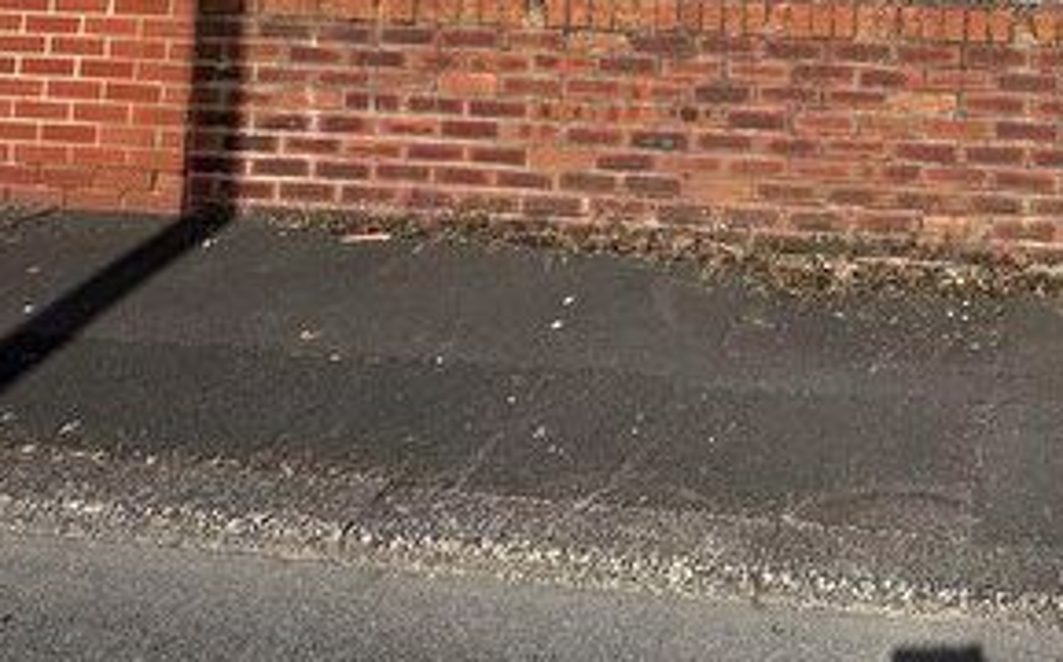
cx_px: 1019
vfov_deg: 27.1
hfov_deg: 46.8
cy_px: -278
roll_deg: -0.4
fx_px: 1042
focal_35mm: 36
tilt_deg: +5.6
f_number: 2.2
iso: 50
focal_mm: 2.22
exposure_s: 1/2770
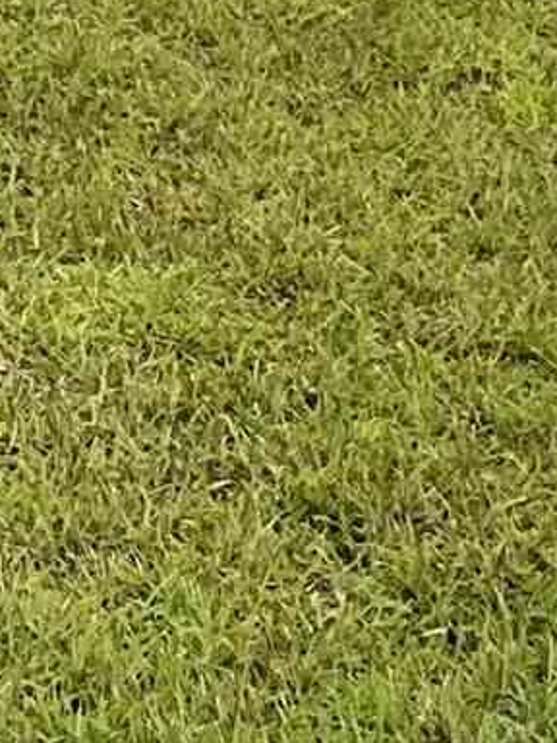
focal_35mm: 232
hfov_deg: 6.2
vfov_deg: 8.1
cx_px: -571
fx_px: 4977
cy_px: -770
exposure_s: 1/883
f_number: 1.8
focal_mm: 3
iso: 25
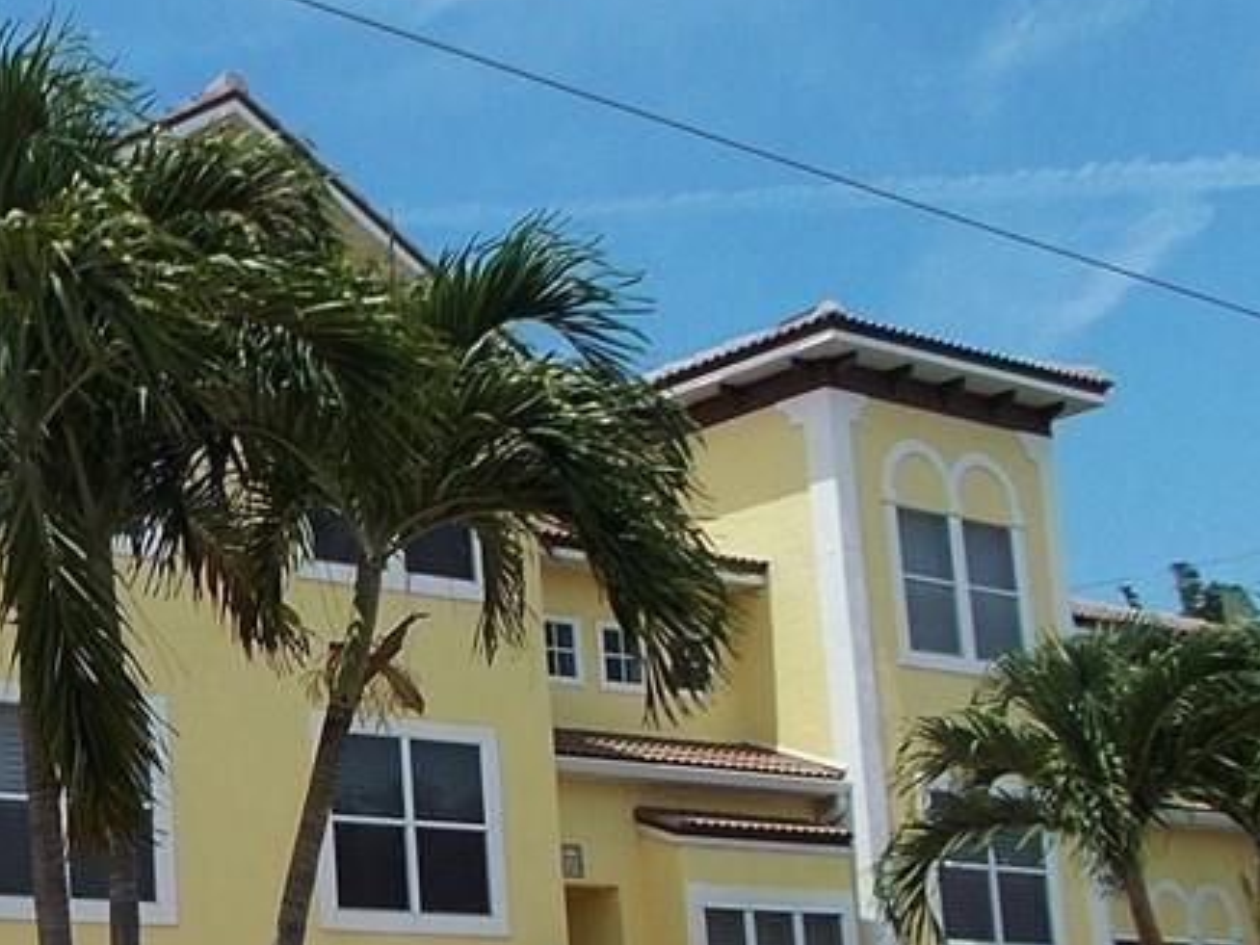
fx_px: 2220
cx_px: -168
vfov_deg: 23.6
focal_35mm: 61
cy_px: 786
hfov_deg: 28.4
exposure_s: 1/160
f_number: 8
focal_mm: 4.6
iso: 80
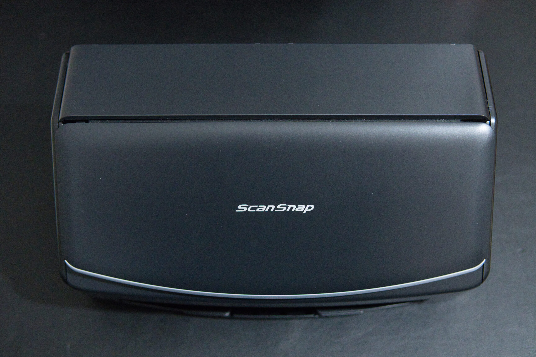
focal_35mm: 45
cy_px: 178
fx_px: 670
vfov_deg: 29.9
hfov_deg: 43.6
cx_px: 268
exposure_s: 1/125
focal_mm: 30
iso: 6400
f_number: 2.5
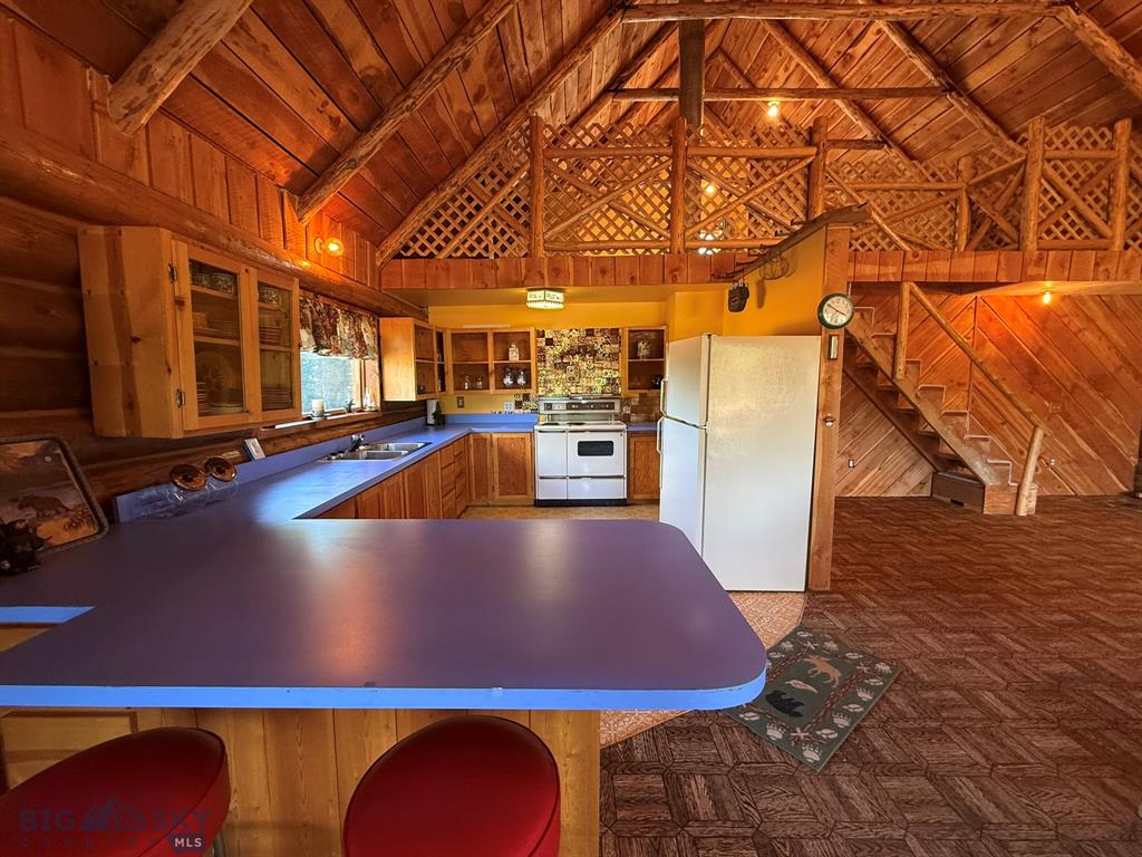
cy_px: 428
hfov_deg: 102.1
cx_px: 571
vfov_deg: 85.7
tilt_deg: -5.2
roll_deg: +0.6
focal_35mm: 14
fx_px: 462
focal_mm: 2.22
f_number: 2.2
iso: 250
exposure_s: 1/60
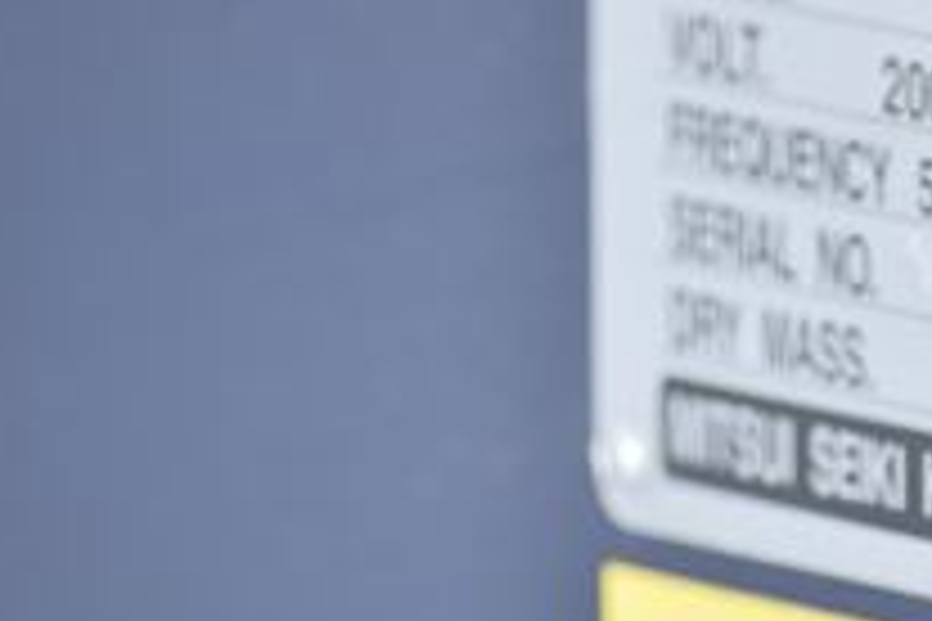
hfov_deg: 2.2
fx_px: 24385
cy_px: 315
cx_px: 878
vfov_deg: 1.5
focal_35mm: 942
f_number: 6.3
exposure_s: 1/60
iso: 1250
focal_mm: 260
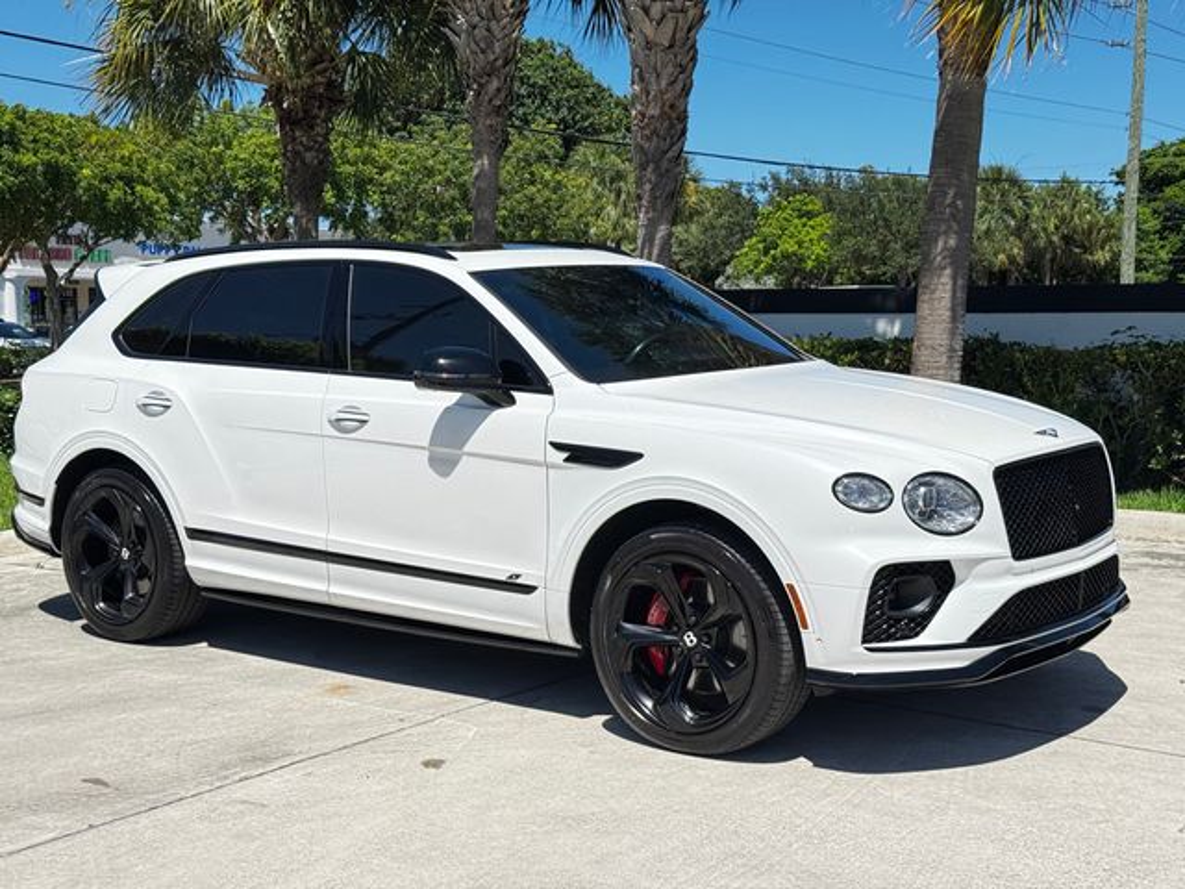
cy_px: 444
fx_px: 1643
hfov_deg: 39.7
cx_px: 592
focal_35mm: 48
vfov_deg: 30.3
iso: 64
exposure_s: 1/1490
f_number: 1.78
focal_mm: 6.76
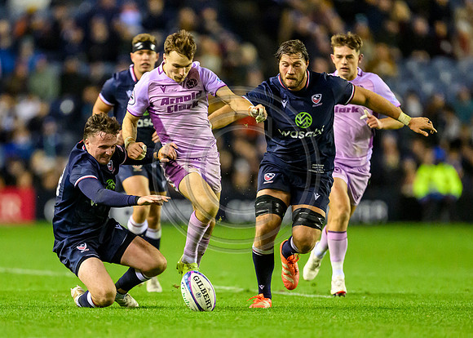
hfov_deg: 3.0
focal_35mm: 665
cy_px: 235
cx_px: 210
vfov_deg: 2.2
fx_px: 8933
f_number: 2.8
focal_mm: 400
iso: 10000
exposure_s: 1/2000
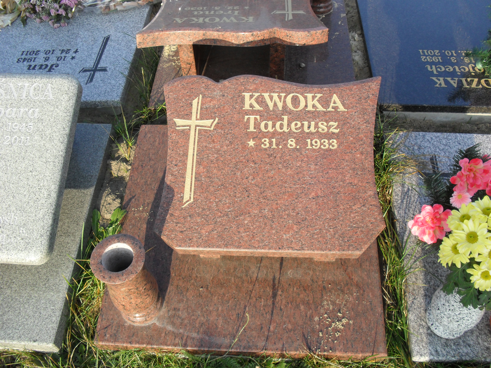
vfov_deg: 40.7
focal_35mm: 35
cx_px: 246
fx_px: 496
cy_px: 184
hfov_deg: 52.6
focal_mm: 6.3
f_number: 3.2
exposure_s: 1/250
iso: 100
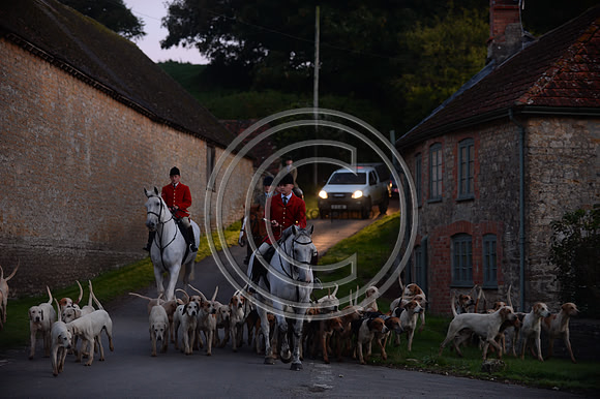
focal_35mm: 102
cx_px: 300
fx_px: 1699
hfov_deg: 20.0
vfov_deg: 13.4
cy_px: 200
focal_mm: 102
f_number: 2.8
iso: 2000
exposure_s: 1/160
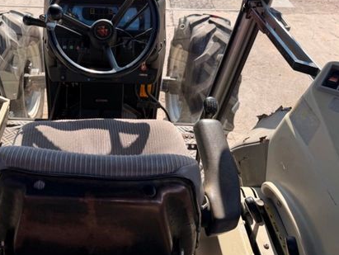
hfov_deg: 50.9
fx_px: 343
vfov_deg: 40.5
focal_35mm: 35
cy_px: 95
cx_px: 94
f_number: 1.78
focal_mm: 6.76
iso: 80
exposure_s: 1/2232
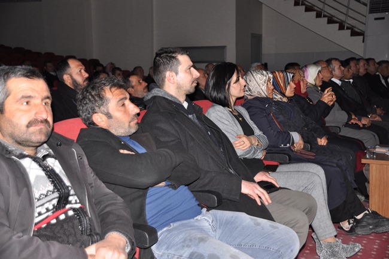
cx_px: 194
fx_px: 518
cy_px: 130
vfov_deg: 28.0
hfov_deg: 41.2
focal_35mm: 48
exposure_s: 1/60
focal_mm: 32
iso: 400
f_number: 4
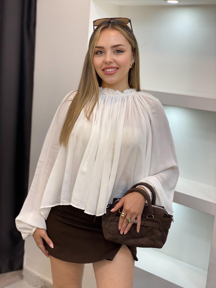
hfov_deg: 28.0
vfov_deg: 36.8
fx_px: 433
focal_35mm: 52
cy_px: 144
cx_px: 108
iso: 80
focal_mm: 6
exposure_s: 1/100
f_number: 2
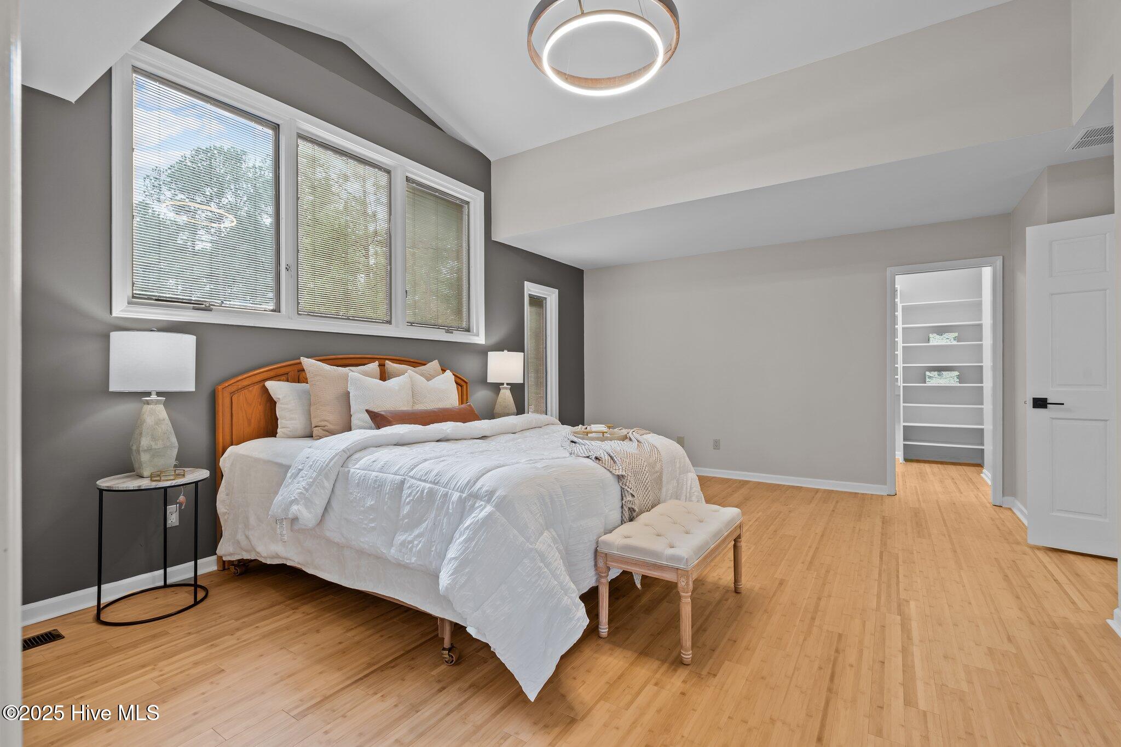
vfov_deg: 73.7
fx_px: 498
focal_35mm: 16
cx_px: 560
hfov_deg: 96.7
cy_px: 374
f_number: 8
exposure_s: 1/2
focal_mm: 16
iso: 400
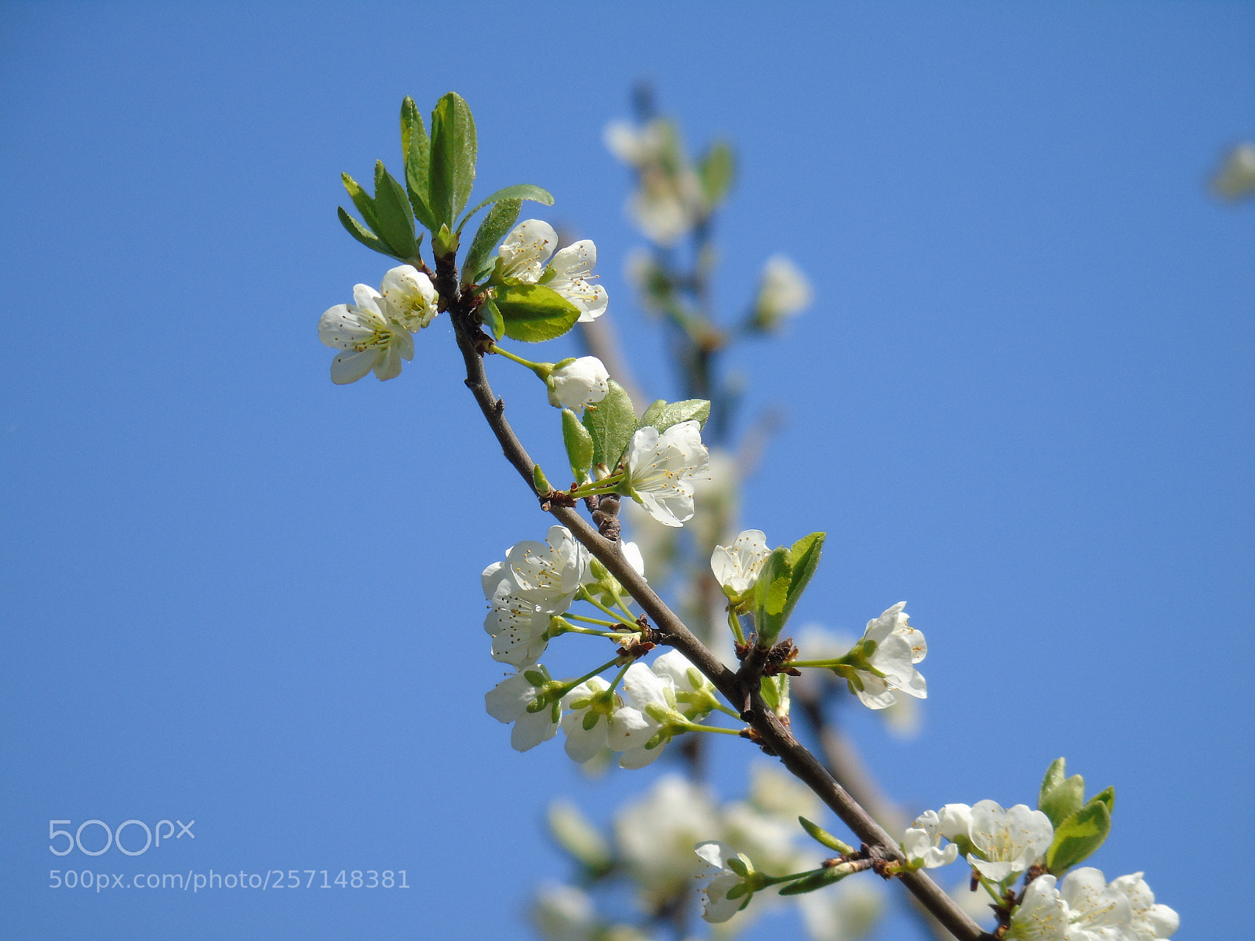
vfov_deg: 3.1
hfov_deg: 4.1
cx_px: 628
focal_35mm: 478
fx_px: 17330
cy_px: 470
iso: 80
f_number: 5.5
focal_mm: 85
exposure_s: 1/400
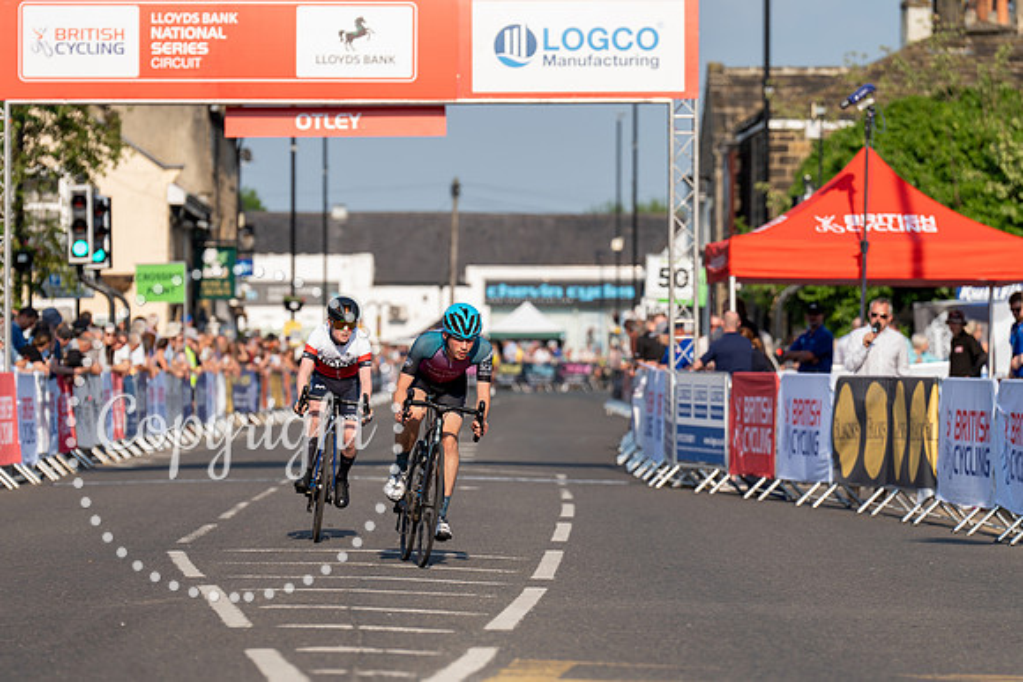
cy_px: 352
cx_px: 490
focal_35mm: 194
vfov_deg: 7.1
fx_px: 5510
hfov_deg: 10.6
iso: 160
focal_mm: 185
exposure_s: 1/1000
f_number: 4
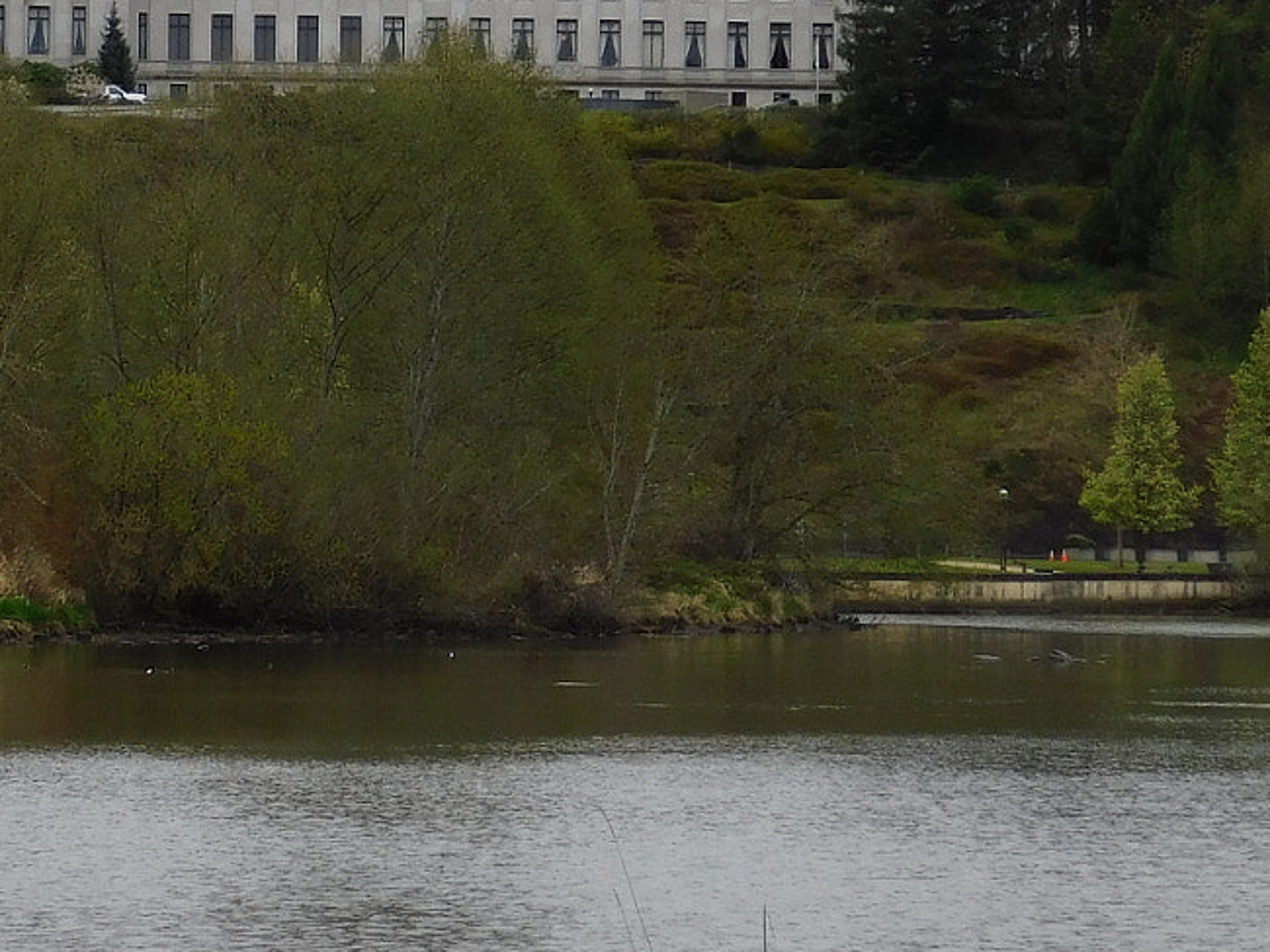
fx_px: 7225
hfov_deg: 10.0
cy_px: 291
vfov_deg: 7.5
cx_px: 332
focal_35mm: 197
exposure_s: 1/400
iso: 125
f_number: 4.4
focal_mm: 14.2
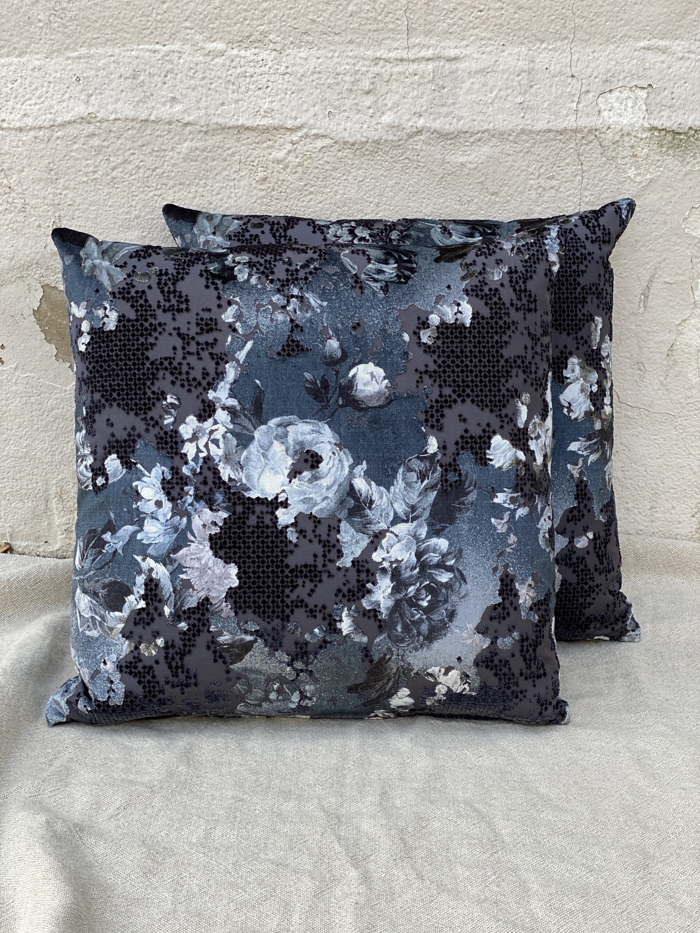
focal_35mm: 52
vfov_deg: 36.8
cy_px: 466
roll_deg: +0.2
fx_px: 1402
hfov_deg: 28.0
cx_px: 350
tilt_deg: -17.8
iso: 25
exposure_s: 1/122
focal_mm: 6
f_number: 2
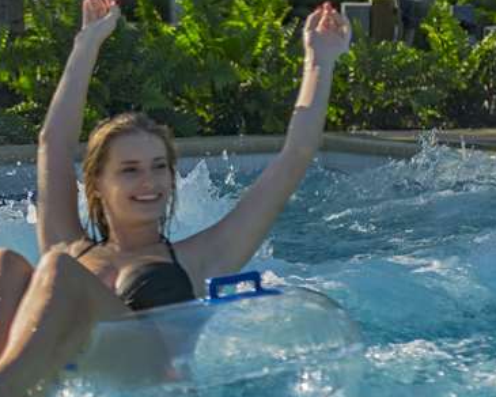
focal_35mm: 224
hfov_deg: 8.5
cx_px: -151
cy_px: 2
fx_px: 3288
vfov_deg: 6.9
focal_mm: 85
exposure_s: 1/8000
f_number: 2.8
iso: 400
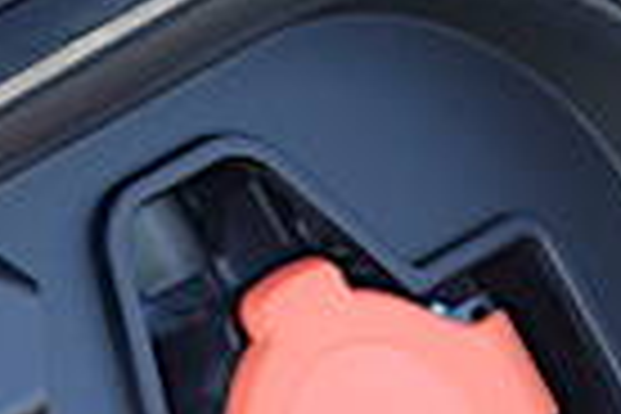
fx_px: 6606
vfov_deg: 3.6
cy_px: 722
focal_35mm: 383
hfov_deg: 5.4
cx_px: -184
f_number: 4
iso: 125
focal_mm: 24.28
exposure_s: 1/100
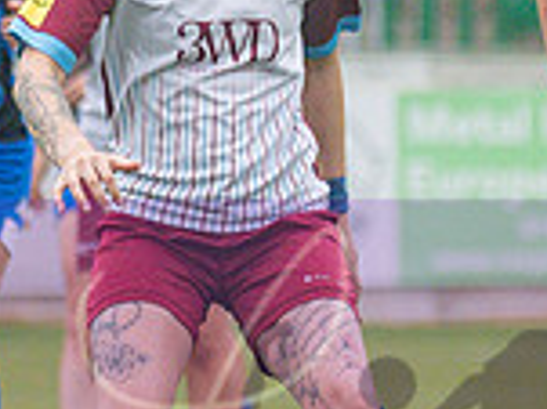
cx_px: 787
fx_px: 33047
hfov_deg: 0.9
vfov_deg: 0.7
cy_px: 247
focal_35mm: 2093
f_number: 4
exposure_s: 1/1250
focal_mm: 210
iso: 640
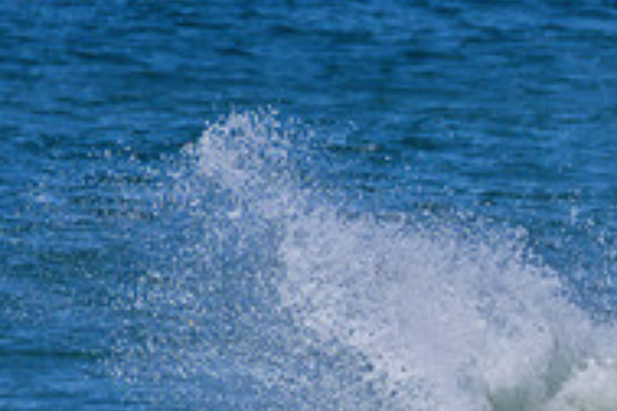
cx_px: 816
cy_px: 559
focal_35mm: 3070
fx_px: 52612
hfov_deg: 0.7
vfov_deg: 0.4
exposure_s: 1/3200
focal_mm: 1000
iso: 560
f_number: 11
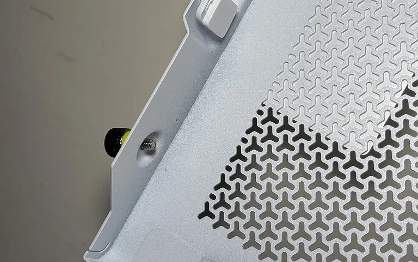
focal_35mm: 56
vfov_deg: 23.1
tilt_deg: -10.0
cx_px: 211
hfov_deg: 36.3
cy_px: 108
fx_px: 638
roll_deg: -23.1
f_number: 1.6
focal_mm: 5.96
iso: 32
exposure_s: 1/355
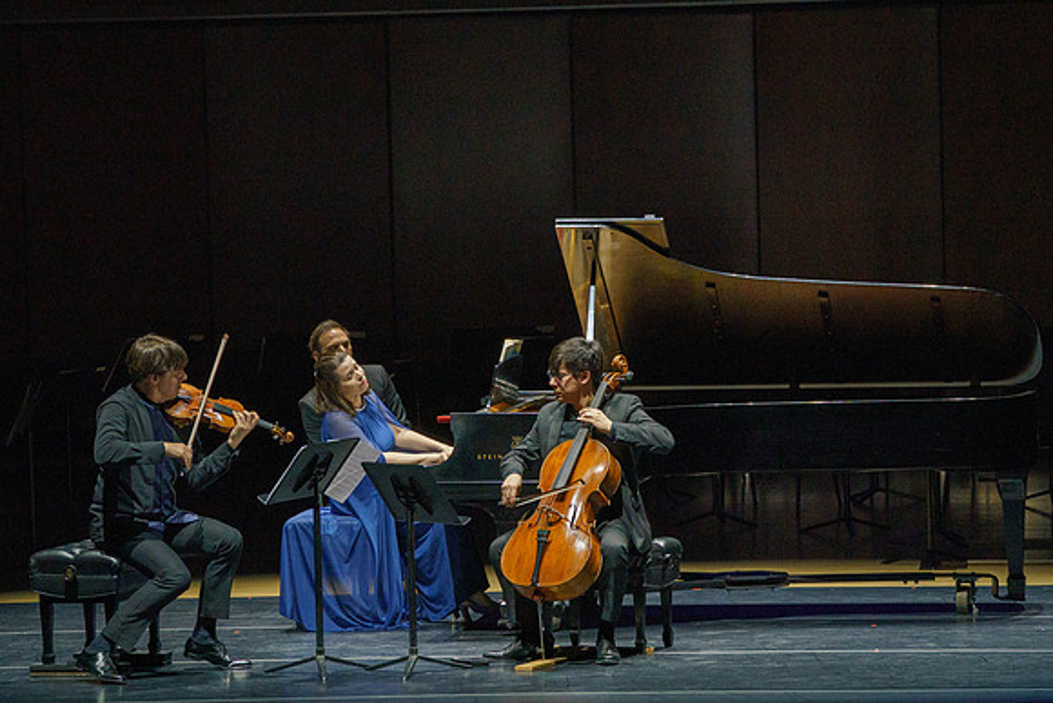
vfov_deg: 5.9
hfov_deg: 8.8
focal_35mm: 234
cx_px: 480
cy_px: 308
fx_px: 6844
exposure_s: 1/250
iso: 4000
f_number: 7.1
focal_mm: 187
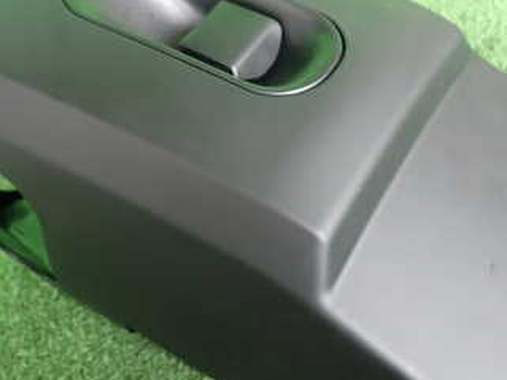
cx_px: 297
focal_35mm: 47
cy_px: 202
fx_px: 688
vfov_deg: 30.9
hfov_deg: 40.3
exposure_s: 1/30
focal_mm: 4.5
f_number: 2
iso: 200
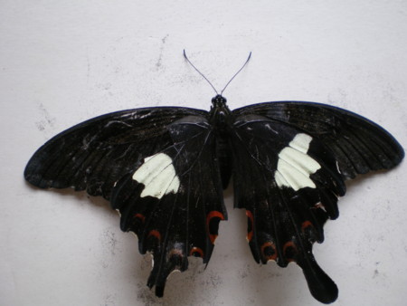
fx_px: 447
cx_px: 204
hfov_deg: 49.0
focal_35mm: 38
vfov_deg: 37.8
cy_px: 153
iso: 64
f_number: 3.1
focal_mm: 6.3
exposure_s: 1/30
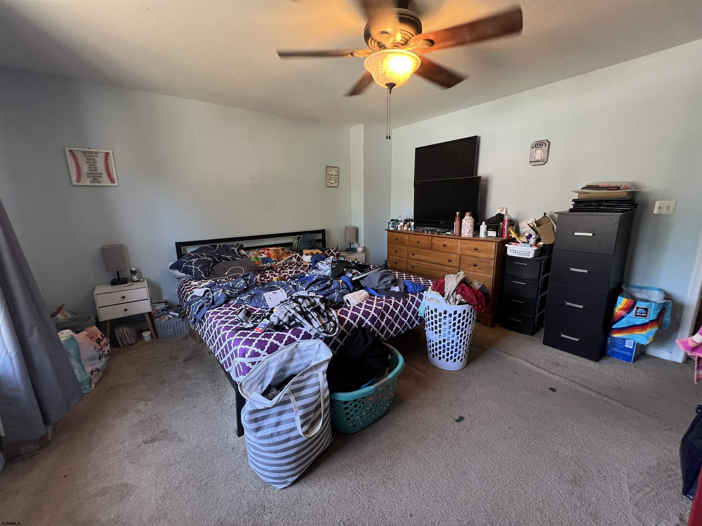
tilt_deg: -12.5
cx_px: 351
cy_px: 263
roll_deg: +0.7
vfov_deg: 89.9
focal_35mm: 13
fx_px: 264
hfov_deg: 106.2
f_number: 1.8
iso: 250
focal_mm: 1.57
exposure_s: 1/60
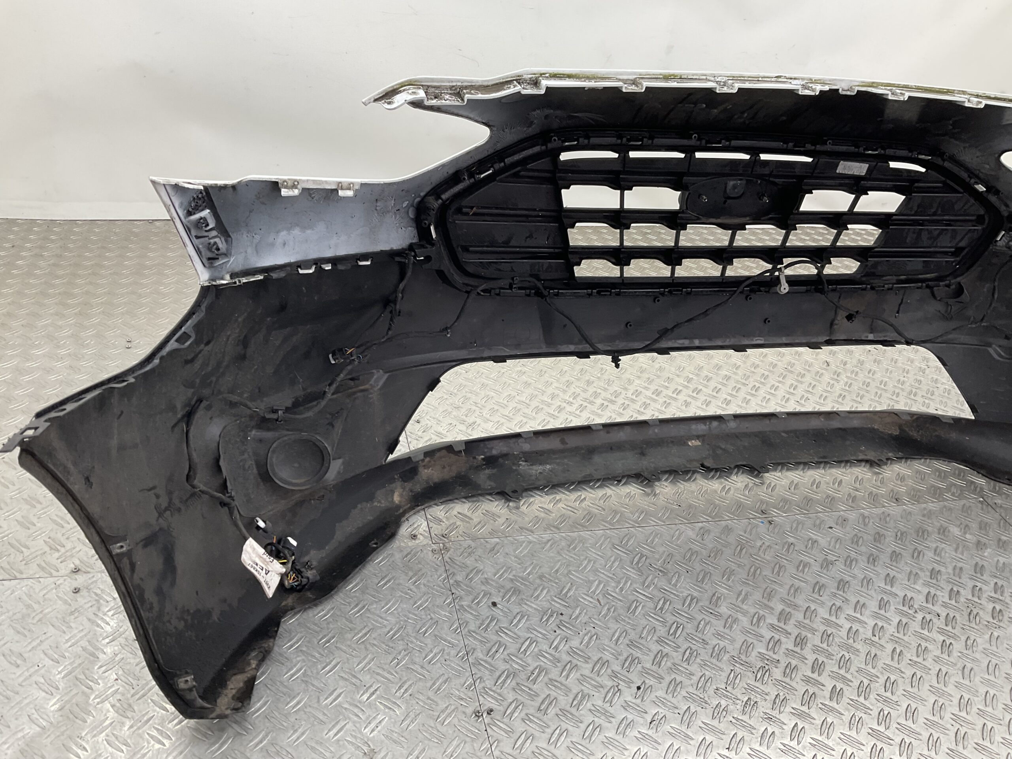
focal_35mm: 29
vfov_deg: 48.2
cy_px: 380
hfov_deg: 61.7
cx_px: 506
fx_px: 848
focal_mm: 3
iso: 40
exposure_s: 1/100
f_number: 1.8
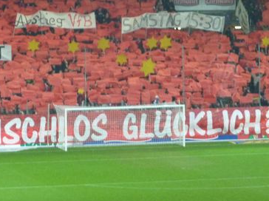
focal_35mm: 265
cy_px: 62
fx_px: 2057
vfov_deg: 5.6
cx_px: 119
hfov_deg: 7.5
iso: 400
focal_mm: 27.8
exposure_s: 1/60
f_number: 4.5
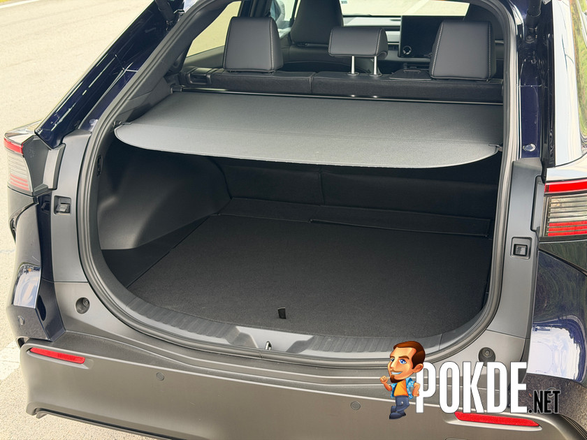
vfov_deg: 30.3
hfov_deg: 39.7
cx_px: 294
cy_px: 220
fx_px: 814
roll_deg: +0.8
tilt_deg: -21.7
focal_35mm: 48
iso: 80
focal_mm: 6.76
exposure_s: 1/279
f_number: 1.78
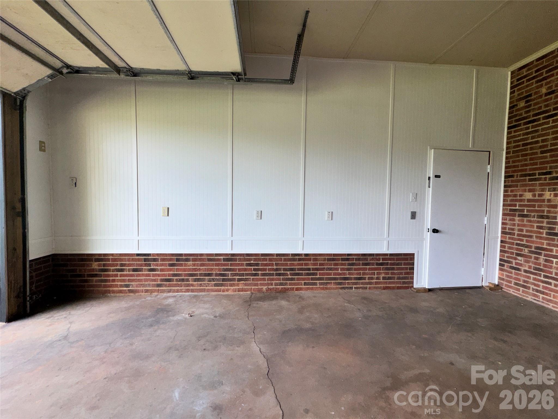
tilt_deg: -2.8
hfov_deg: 102.1
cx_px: 279
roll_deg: -1.2
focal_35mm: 14
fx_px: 226
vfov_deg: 85.7
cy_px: 210
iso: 32
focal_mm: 2.22
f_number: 2.2
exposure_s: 1/168
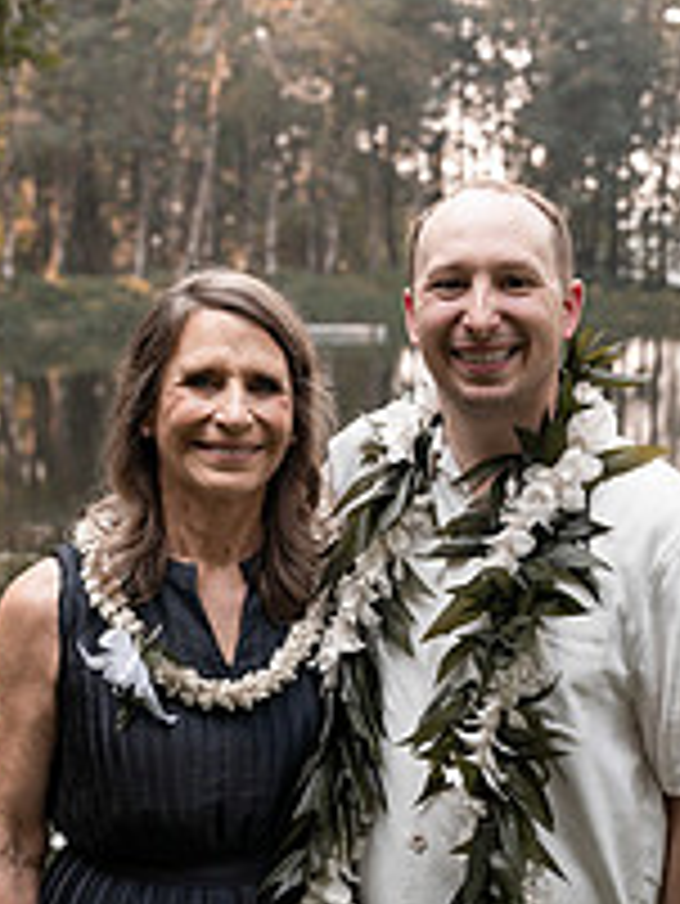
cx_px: 356
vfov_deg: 27.4
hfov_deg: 20.7
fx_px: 1858
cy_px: 459
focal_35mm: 71
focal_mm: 33
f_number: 3.2
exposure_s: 1/320
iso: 200
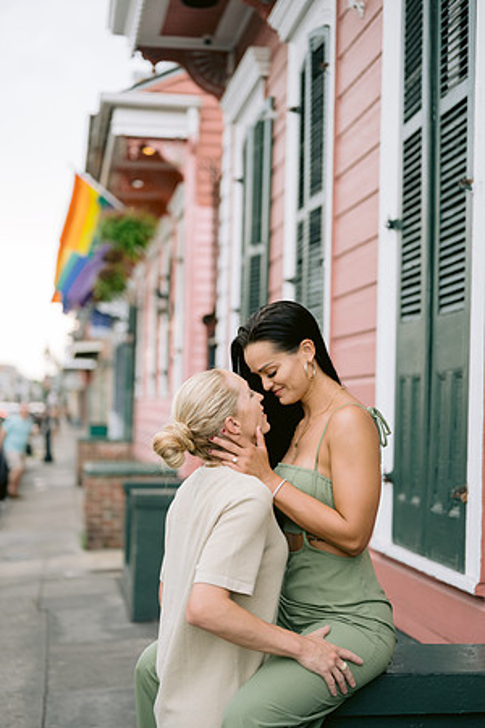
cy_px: 364
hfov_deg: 27.0
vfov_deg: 39.6
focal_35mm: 50
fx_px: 1010
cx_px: 242
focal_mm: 50
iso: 400
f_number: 2
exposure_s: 1/320
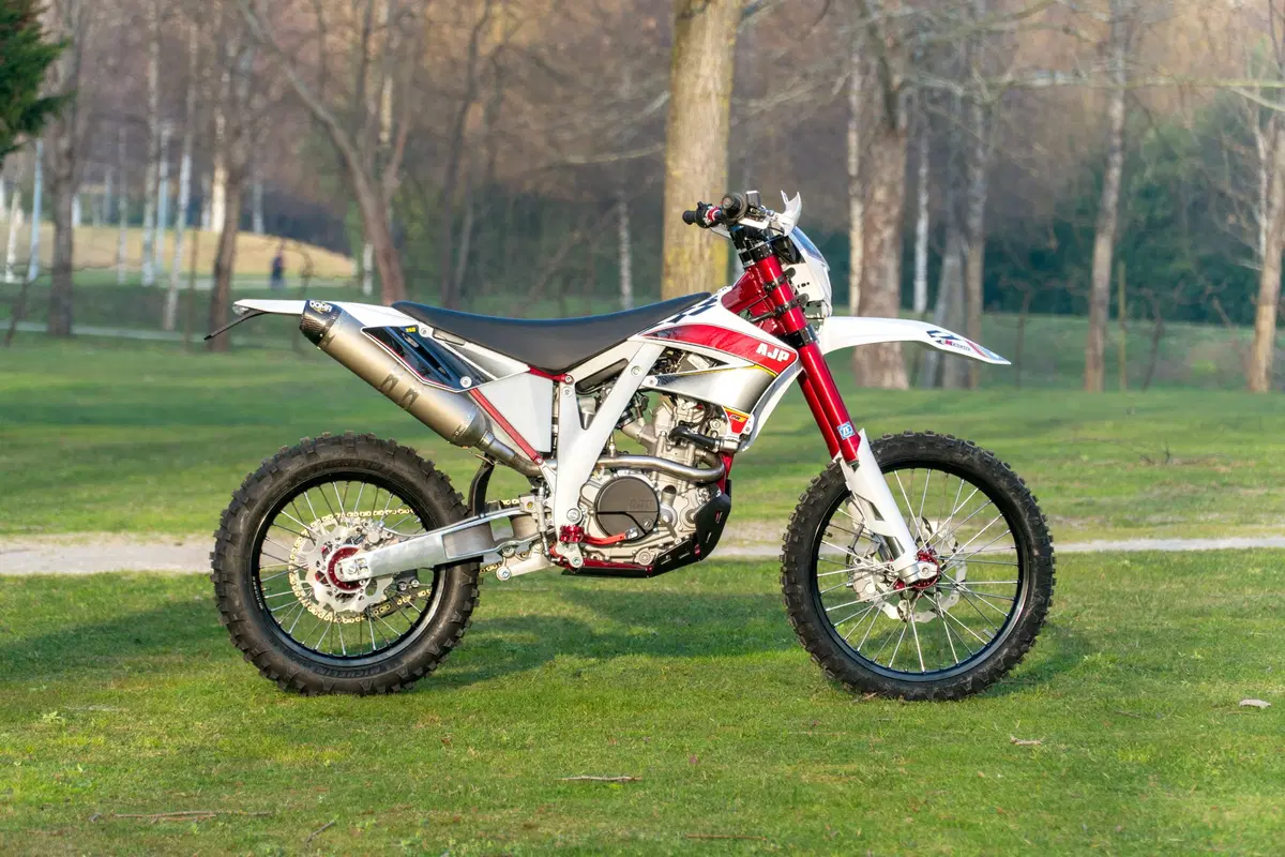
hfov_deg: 13.0
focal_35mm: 158
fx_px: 5621
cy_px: 428
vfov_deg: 8.7
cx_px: 642
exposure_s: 1/320
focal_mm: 105
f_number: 4
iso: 200
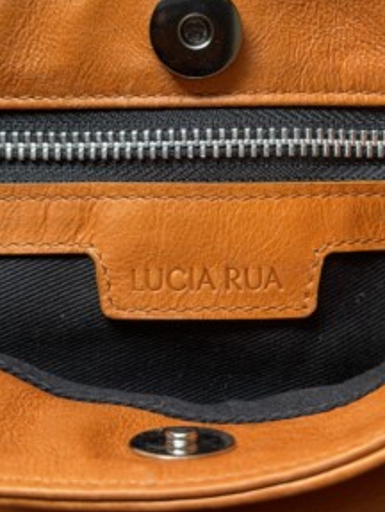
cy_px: 217
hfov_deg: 24.9
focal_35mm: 59
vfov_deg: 32.6
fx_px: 873
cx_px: 206
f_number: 1.78
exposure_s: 1/91
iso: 100
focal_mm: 6.76
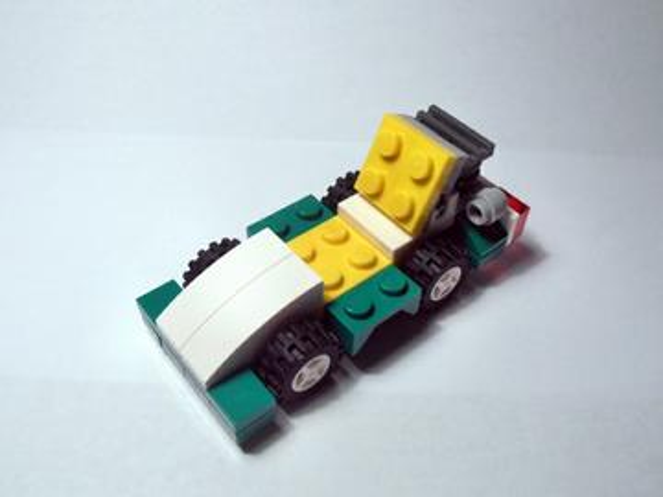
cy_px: 248
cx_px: 332
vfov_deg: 38.7
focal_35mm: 37
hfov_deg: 50.1
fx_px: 709
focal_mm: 6.61
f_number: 3.9
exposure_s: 1/60
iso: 80
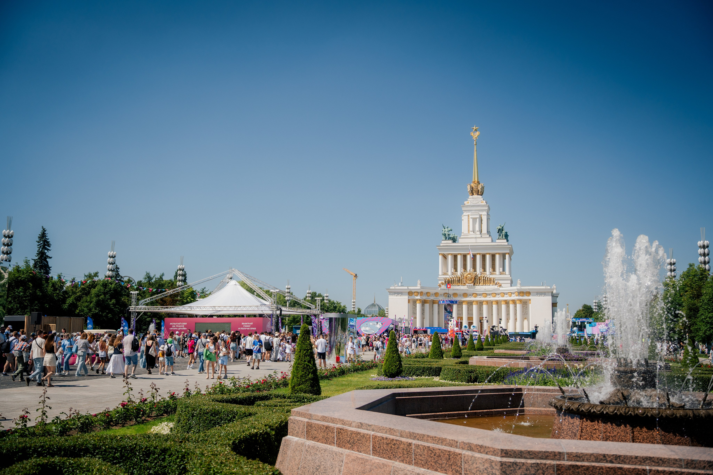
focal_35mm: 36
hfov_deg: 52.6
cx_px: 356
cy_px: 238
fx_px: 722
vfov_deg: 36.5
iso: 160
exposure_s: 1/1600
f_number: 2.8
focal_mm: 36
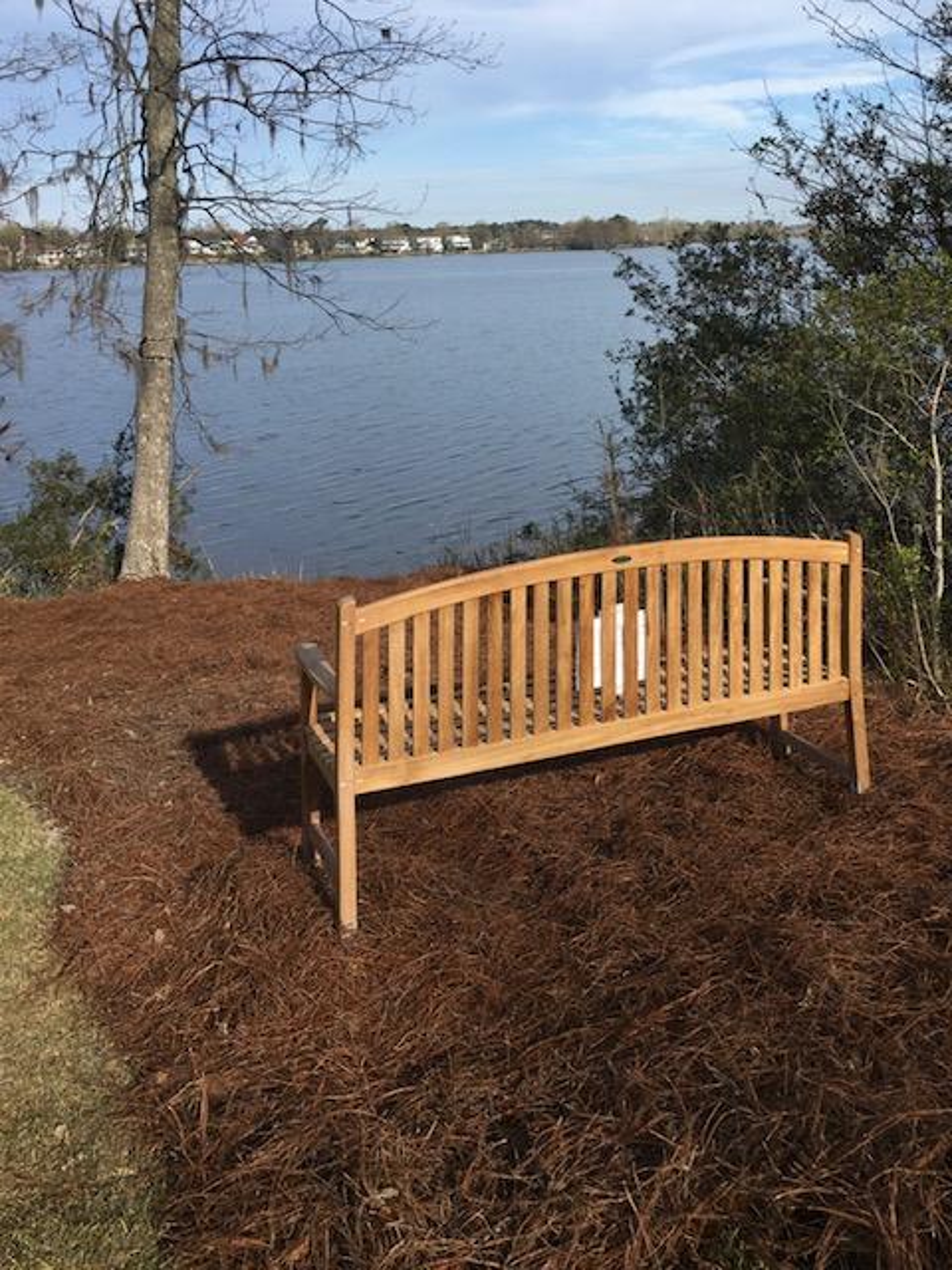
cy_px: 635
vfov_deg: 61.7
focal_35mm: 29
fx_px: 1063
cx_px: 476
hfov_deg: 48.2
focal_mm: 4.15
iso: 25
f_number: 2.2
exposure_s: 1/1538
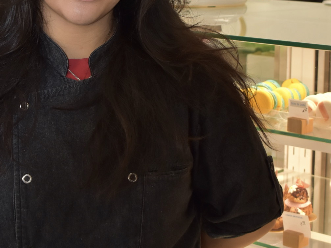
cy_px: 30
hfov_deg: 19.2
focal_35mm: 102
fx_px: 975
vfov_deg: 14.4
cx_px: 97
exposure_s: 1/125
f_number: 5.6
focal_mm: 32
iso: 640
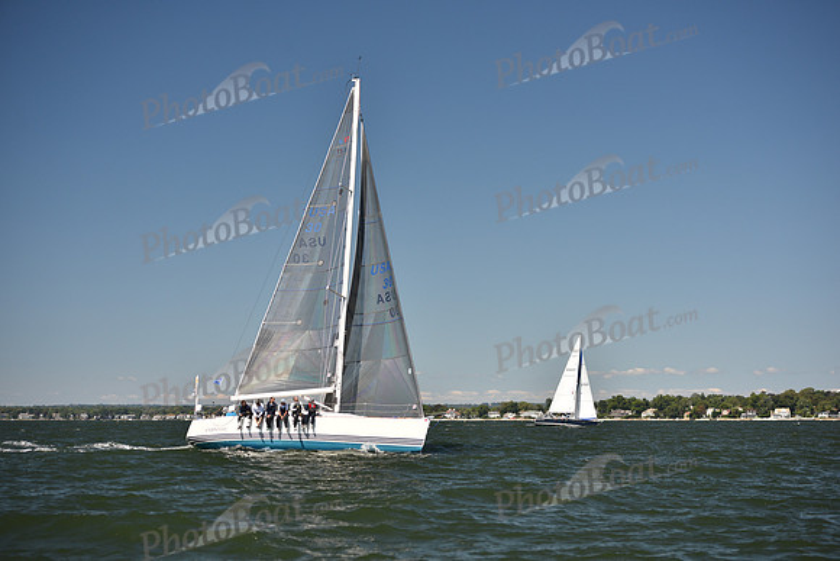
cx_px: 420
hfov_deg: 28.8
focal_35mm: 70
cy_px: 280
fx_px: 1634
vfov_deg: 19.5
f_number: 3.5
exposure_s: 1/1250
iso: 250
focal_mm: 70
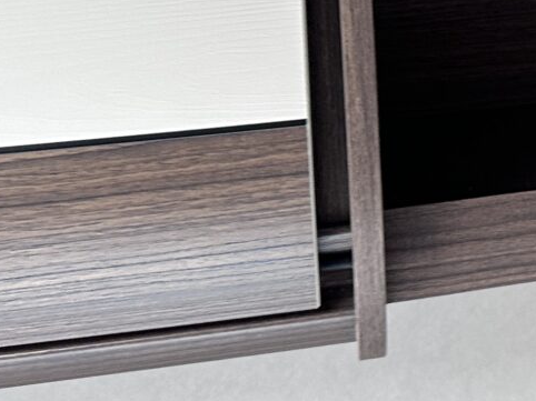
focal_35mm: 102
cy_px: -166
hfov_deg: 17.6
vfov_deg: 13.8
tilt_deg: -3.9
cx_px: 771
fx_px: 1579
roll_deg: -0.5
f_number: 1.78
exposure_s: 1/60
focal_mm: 6.86
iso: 250
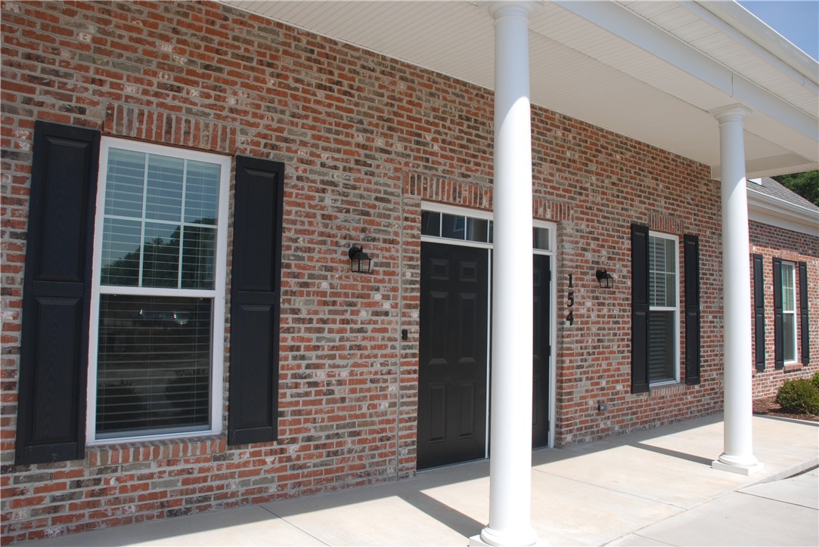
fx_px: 615
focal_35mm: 27
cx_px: 410
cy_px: 274
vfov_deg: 48.0
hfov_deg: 67.3
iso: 100
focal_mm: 18
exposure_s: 1/200
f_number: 8
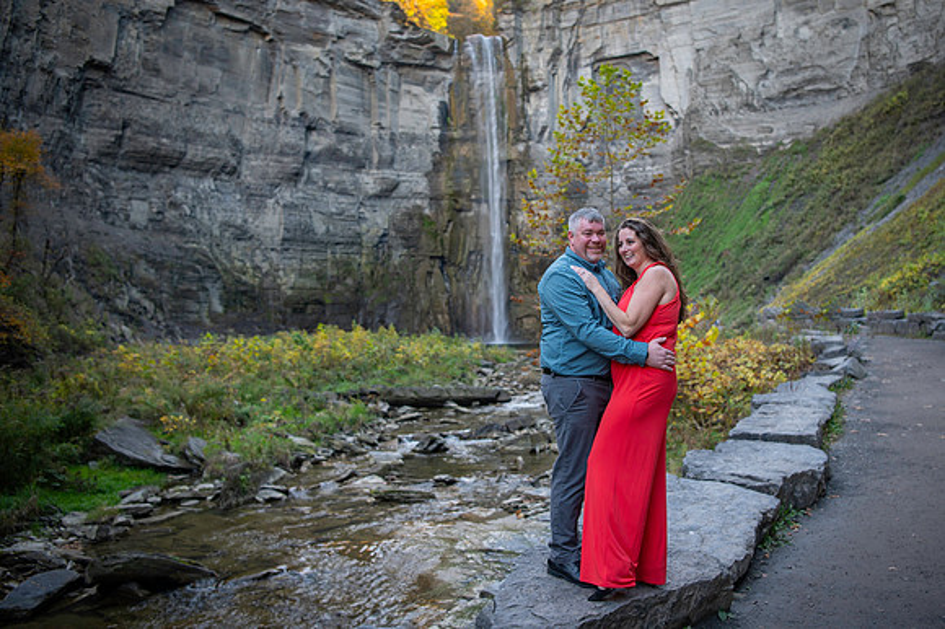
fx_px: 886
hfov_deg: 55.9
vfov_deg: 39.1
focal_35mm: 34
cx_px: 541
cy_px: 300
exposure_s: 1/200
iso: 250
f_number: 2.8
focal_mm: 29
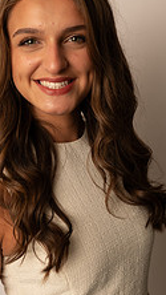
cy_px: 120
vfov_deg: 40.4
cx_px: 49
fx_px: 399
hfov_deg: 23.4
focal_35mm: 51
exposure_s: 1/160
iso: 100
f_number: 3.2
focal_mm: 24
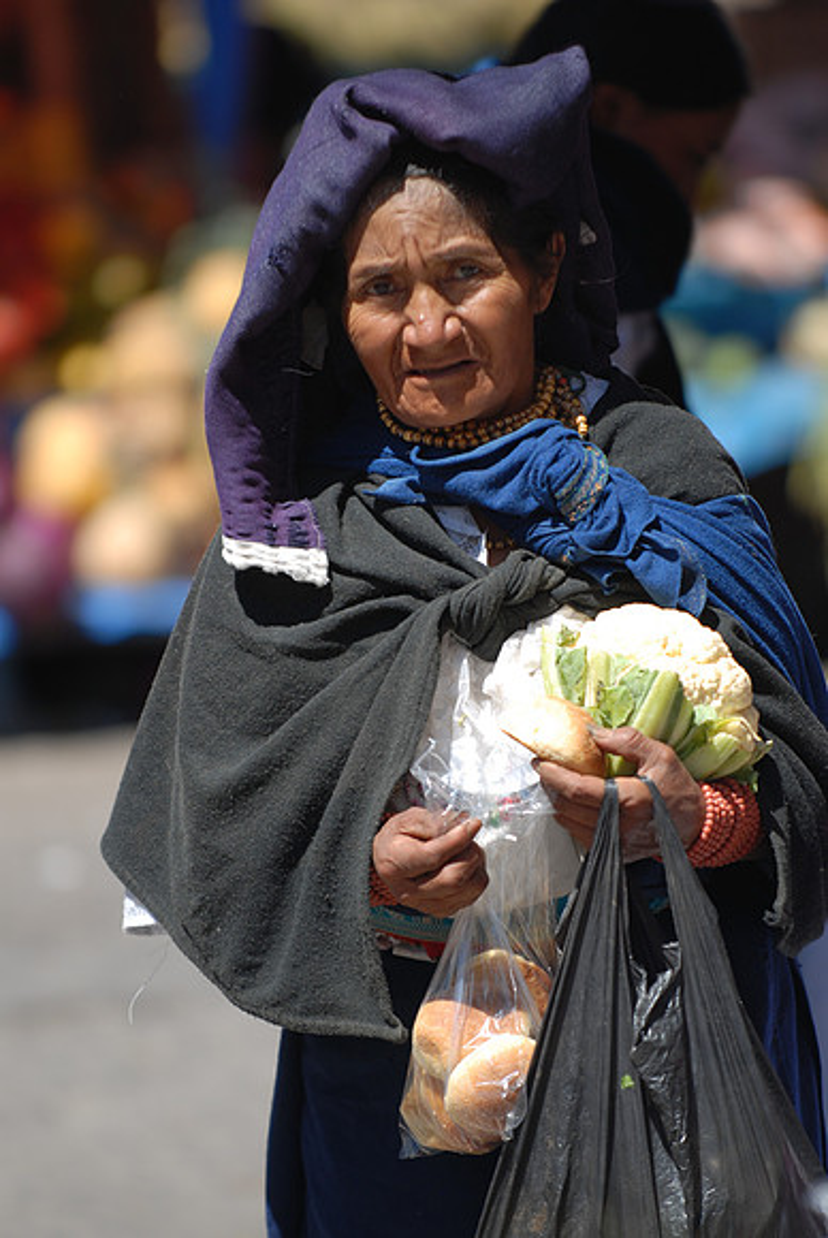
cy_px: 619
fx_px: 10325
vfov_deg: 6.9
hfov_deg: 4.6
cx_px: 414
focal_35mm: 300
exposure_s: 1/800
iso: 100
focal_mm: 200
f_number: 3.2
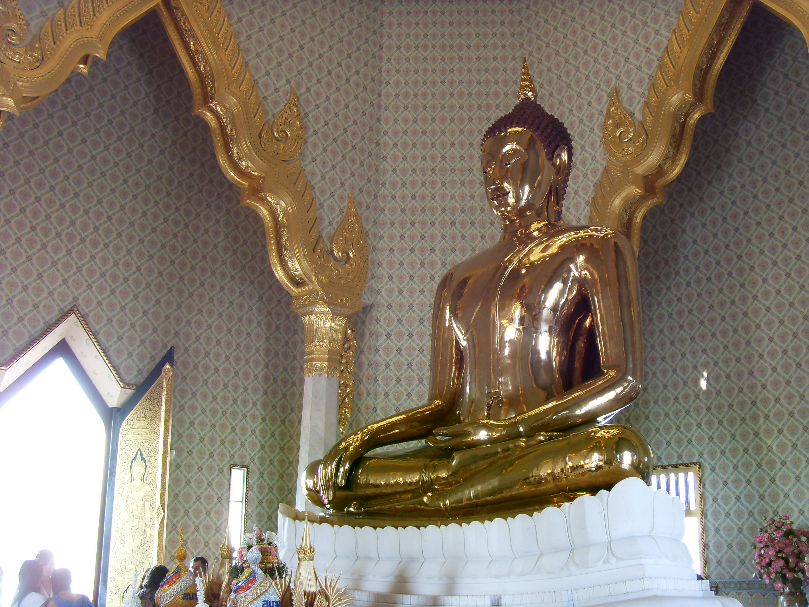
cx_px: 404
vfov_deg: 36.8
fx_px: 911
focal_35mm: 39
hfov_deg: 47.9
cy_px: 304
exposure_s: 1/30
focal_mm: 6.6
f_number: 3.5
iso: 200
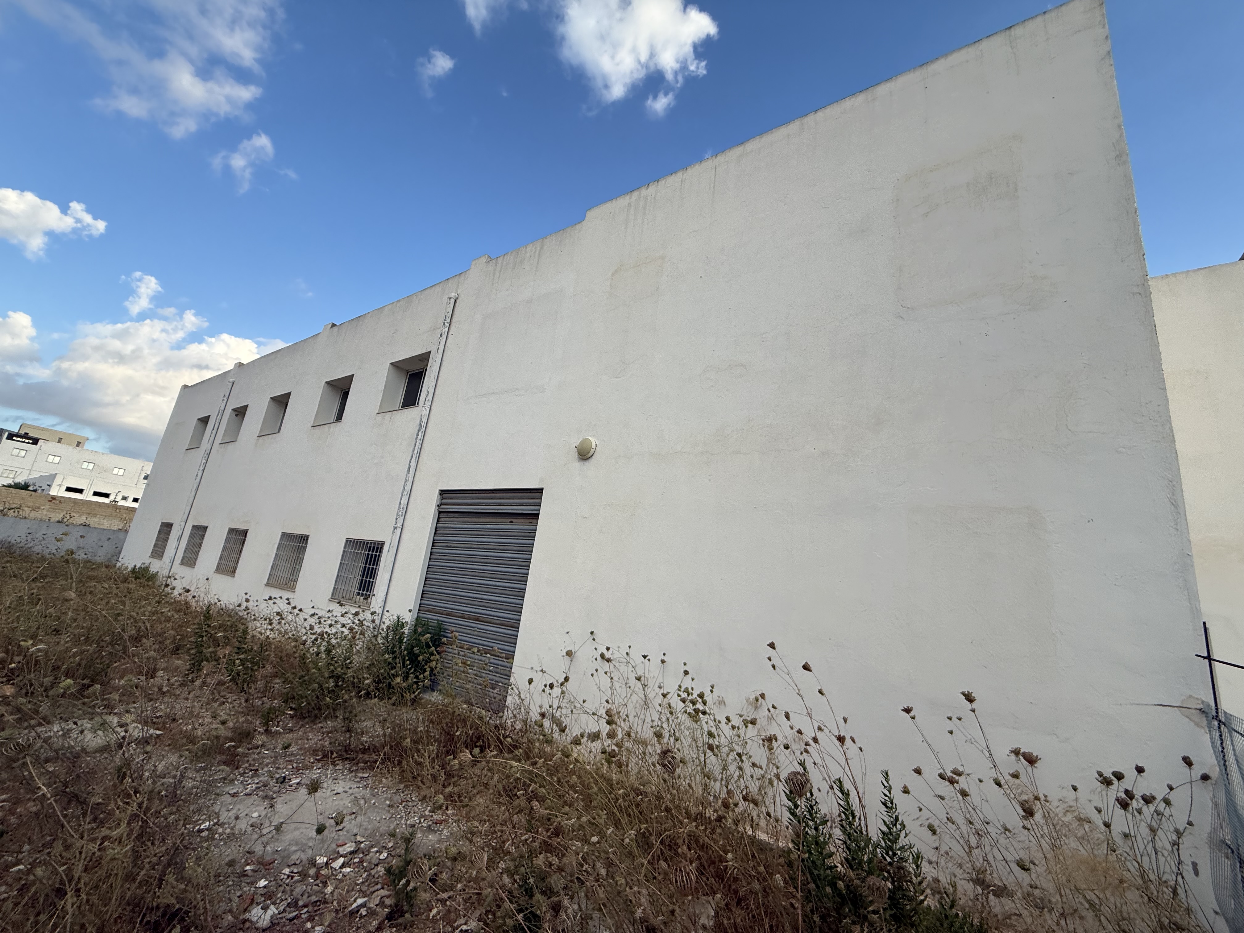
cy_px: 466
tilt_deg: +17.4
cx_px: 622
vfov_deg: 85.7
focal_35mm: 14
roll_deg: -8.4
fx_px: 503
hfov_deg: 102.1
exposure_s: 1/901
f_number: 2.2
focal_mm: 2.22
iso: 50
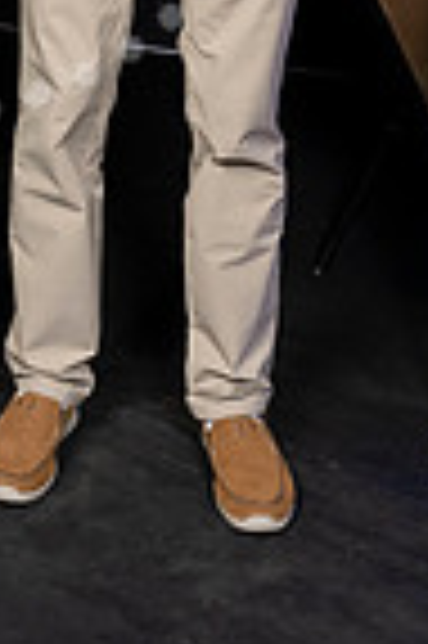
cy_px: -297
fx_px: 2199
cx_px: -99
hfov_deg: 10.9
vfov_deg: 15.5
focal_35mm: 123
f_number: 9
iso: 320
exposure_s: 1/160
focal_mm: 39
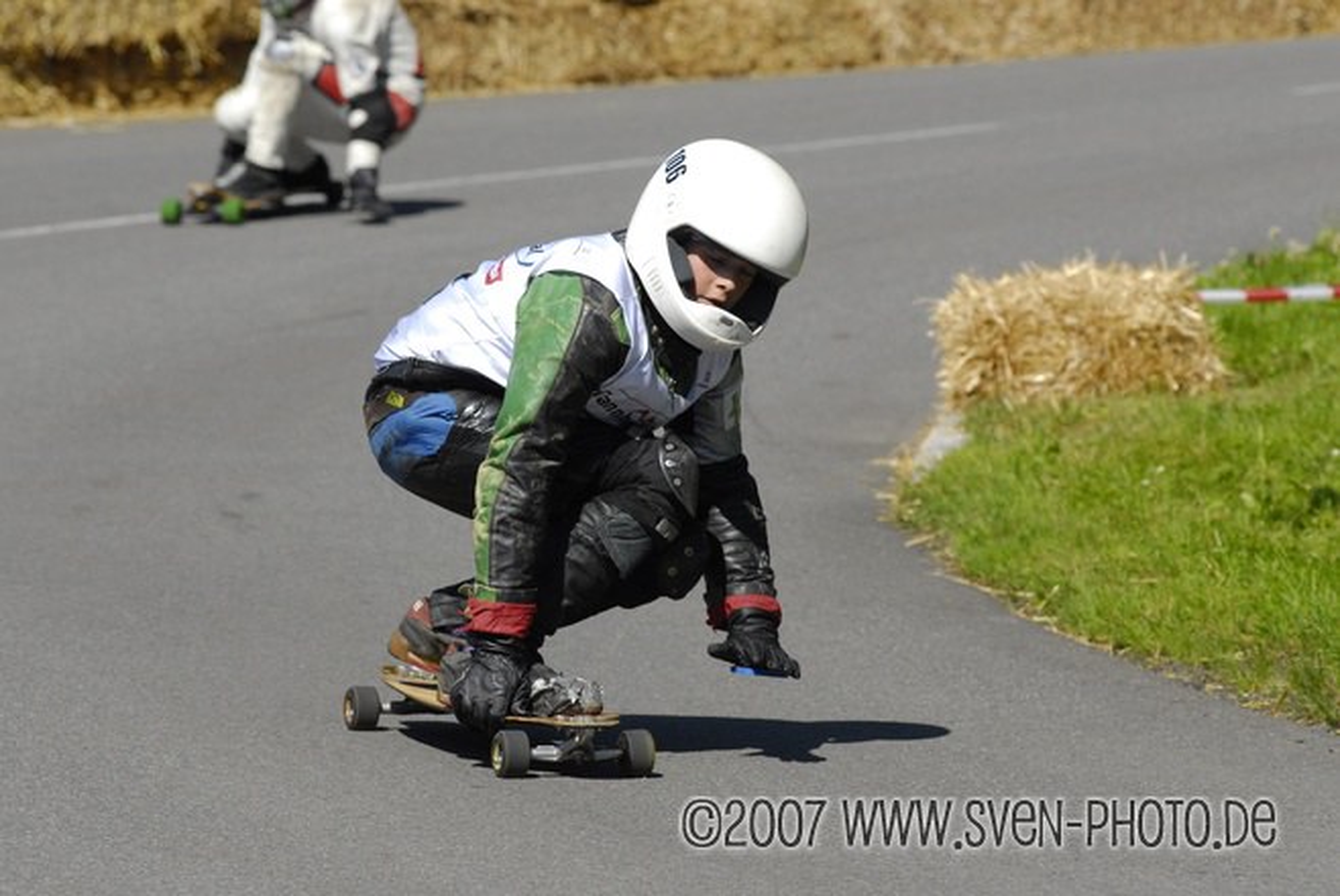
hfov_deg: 8.1
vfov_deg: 5.4
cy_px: 448
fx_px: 9500
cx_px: 670
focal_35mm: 255
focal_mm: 170
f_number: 7.1
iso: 320
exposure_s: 1/1250
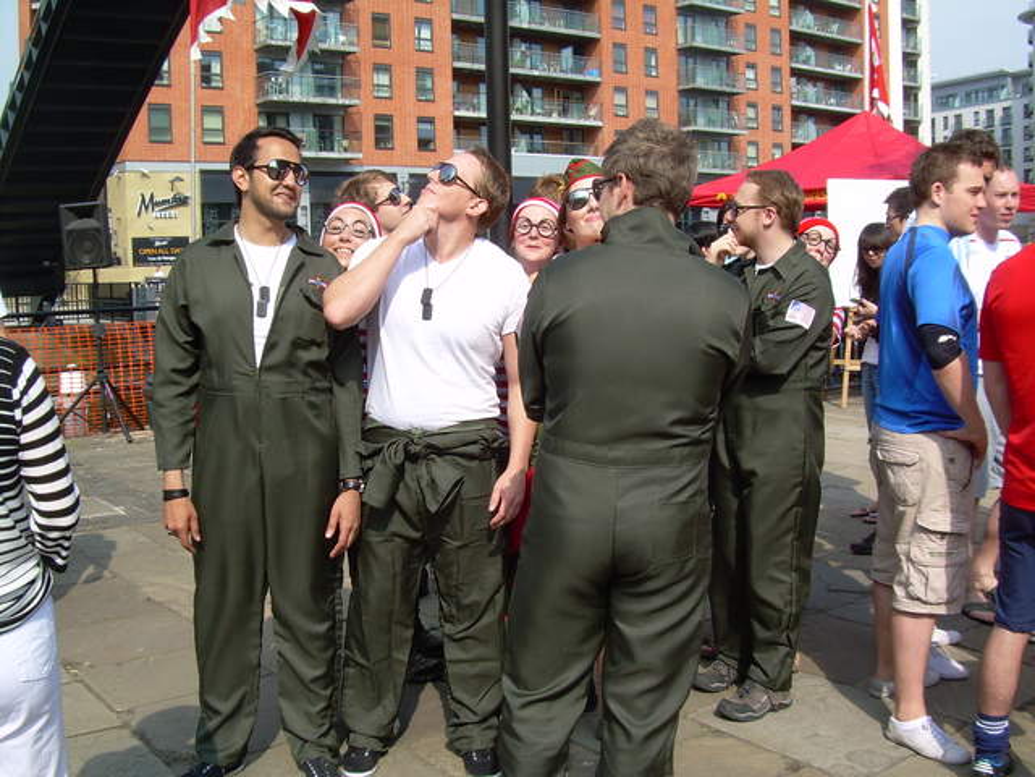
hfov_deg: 49.0
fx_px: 1136
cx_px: 518
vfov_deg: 37.7
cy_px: 388
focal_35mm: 38
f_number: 4.6
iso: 50
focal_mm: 6.3
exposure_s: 1/297
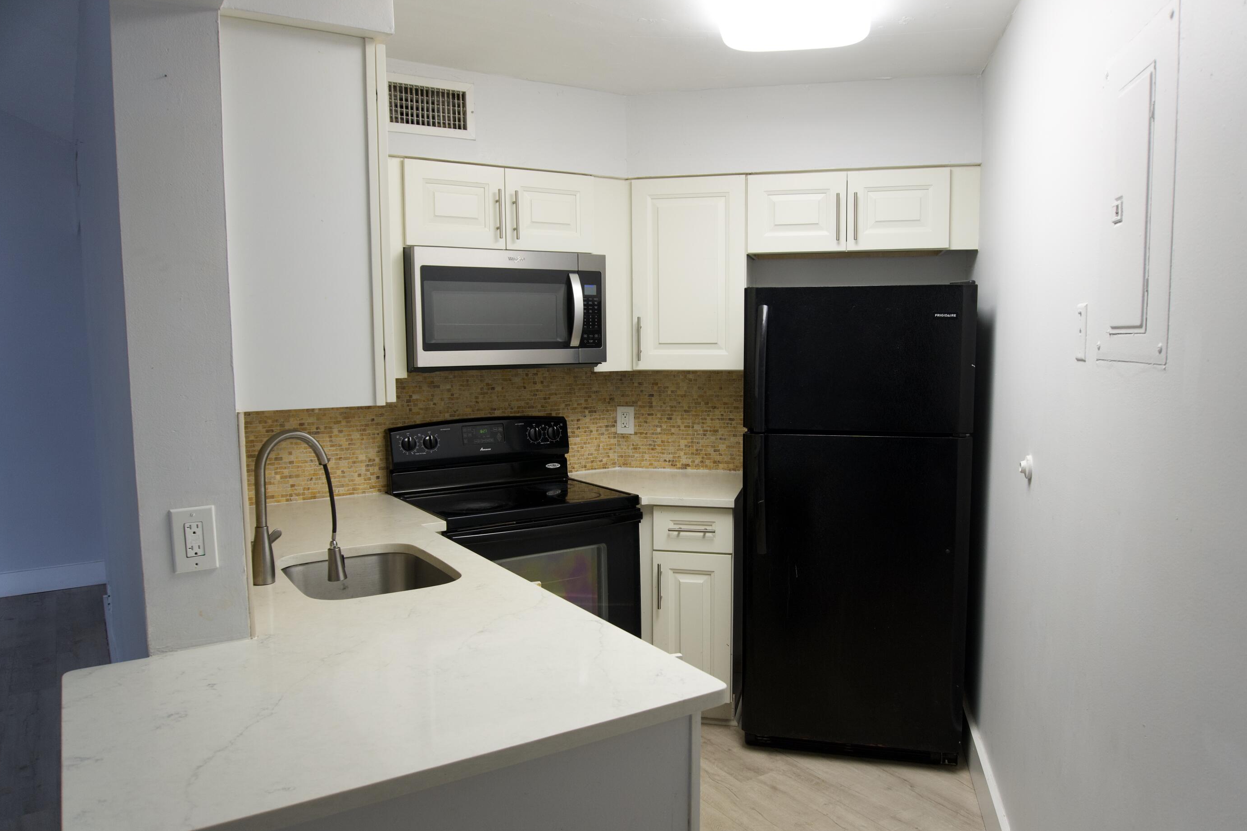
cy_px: 437
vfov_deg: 49.5
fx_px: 901
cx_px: 647
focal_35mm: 26
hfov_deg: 69.4
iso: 320
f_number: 4
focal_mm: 16
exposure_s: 1/60
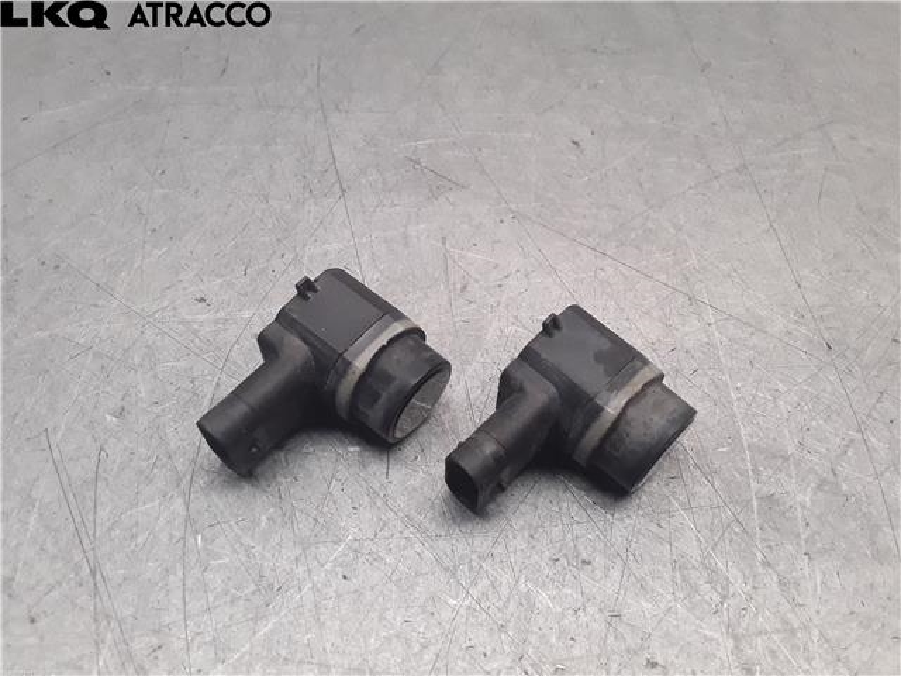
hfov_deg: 63.4
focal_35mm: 28
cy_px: 338
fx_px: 729
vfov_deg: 49.7
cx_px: 450
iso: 100
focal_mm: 2.91
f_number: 1.9
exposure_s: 1/122
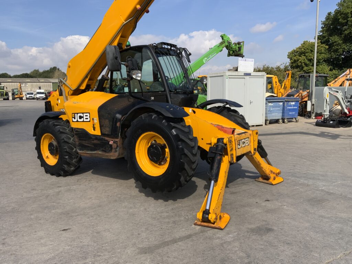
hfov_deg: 61.7
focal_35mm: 29
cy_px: 132
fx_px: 295
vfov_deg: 48.2
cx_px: 176
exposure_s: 1/1730
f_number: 1.8
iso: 16
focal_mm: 3
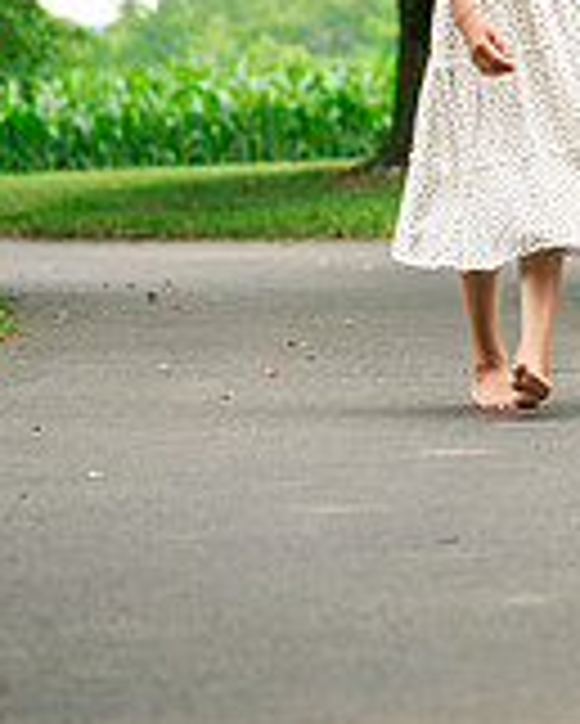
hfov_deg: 5.3
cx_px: 1111
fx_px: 6152
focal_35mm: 287
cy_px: -110
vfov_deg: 6.7
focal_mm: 85
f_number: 3.5
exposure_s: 1/500
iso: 500
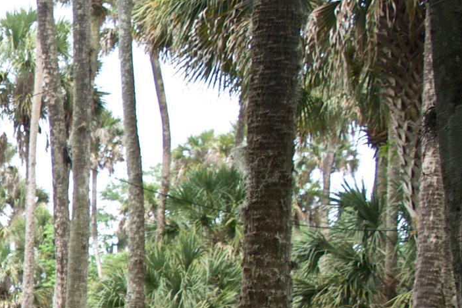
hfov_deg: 12.5
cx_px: -501
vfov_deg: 9.5
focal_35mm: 141
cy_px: 457
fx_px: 1809
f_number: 5.6
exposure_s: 1/100
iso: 100
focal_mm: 22
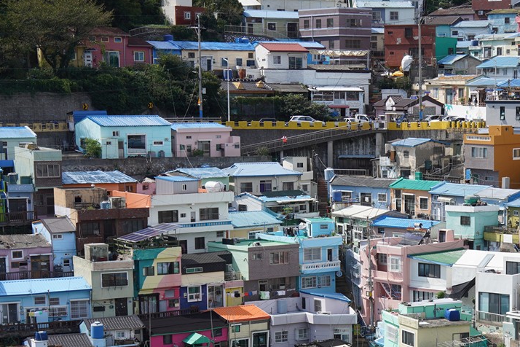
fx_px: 1415
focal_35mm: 98
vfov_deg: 13.7
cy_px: 378
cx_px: 444
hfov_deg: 20.5
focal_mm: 35
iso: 100
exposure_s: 1/125
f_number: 10
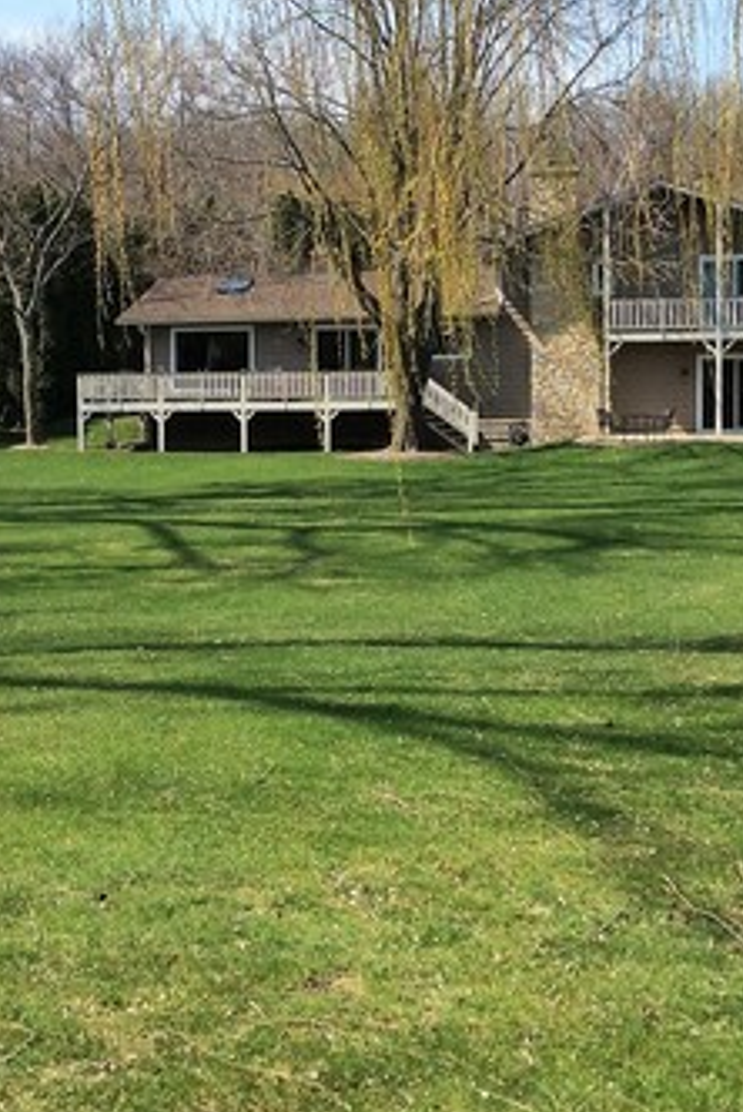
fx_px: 1977
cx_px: 345
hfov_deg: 21.3
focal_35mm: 64
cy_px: 466
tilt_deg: +0.3
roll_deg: +1.1
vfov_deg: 31.3
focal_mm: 3.3
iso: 32
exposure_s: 1/1244
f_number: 2.4
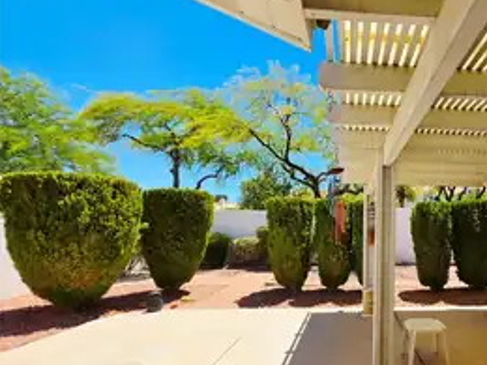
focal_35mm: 20
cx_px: 371
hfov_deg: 75.2
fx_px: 281
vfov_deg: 65.0
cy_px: 228
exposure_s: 1/2500
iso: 32
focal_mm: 2.2
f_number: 1.9
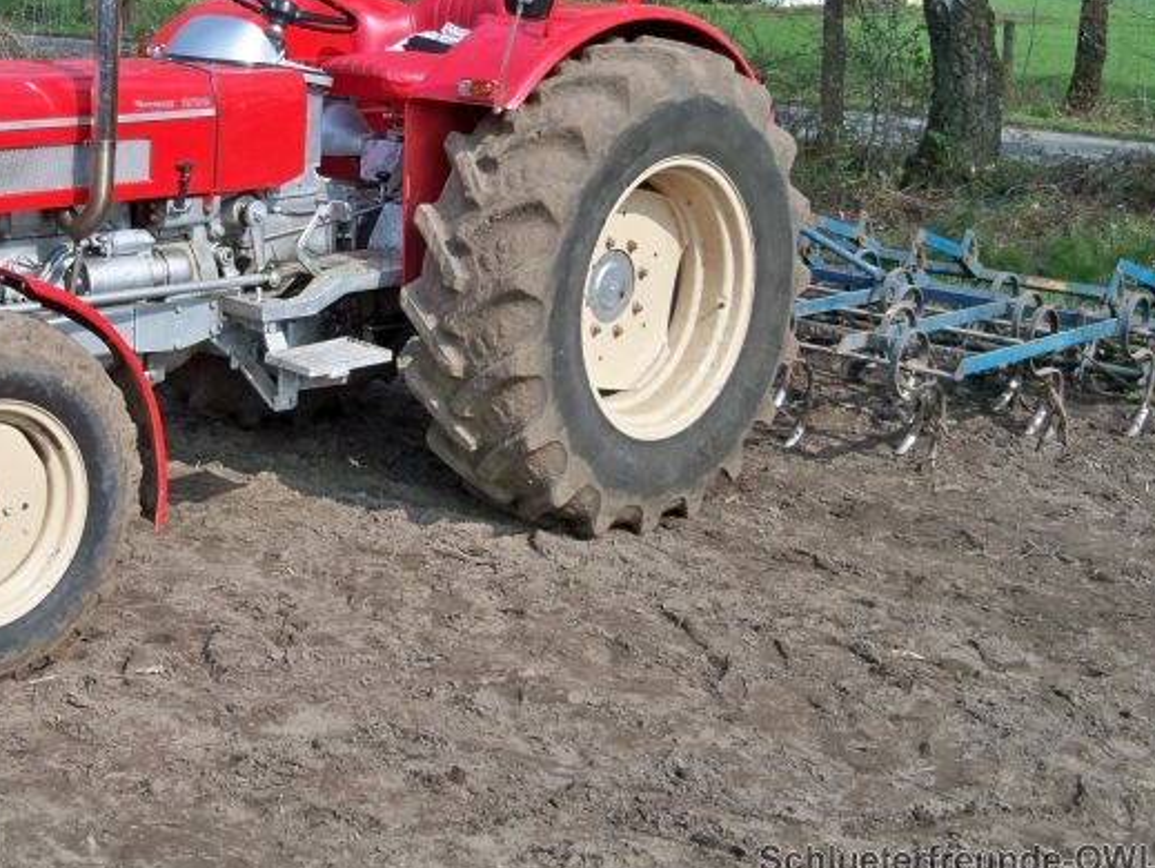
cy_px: 230
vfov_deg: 26.8
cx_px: 367
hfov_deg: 35.1
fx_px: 1803
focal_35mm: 54
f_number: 3.5
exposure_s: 1/640
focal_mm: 6.2
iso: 80
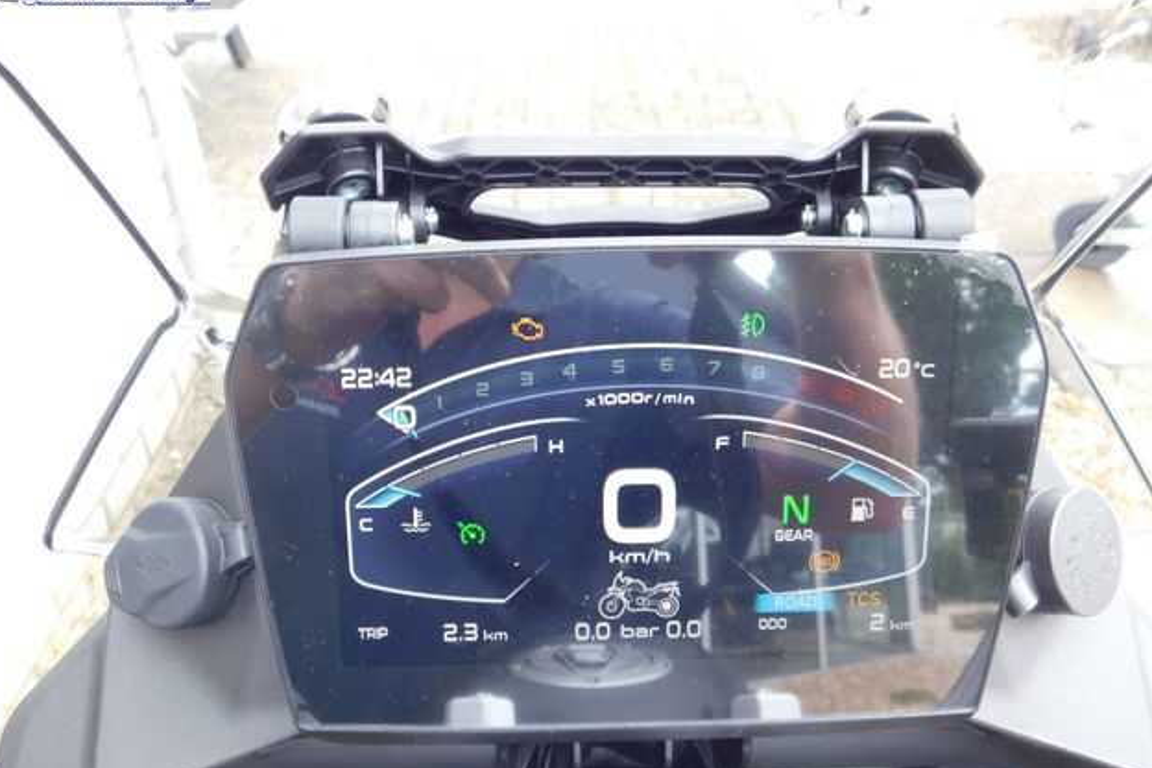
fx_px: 1024
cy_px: 408
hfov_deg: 58.7
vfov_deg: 41.1
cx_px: 565
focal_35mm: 32
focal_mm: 5.3
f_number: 3.2
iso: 125
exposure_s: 1/40
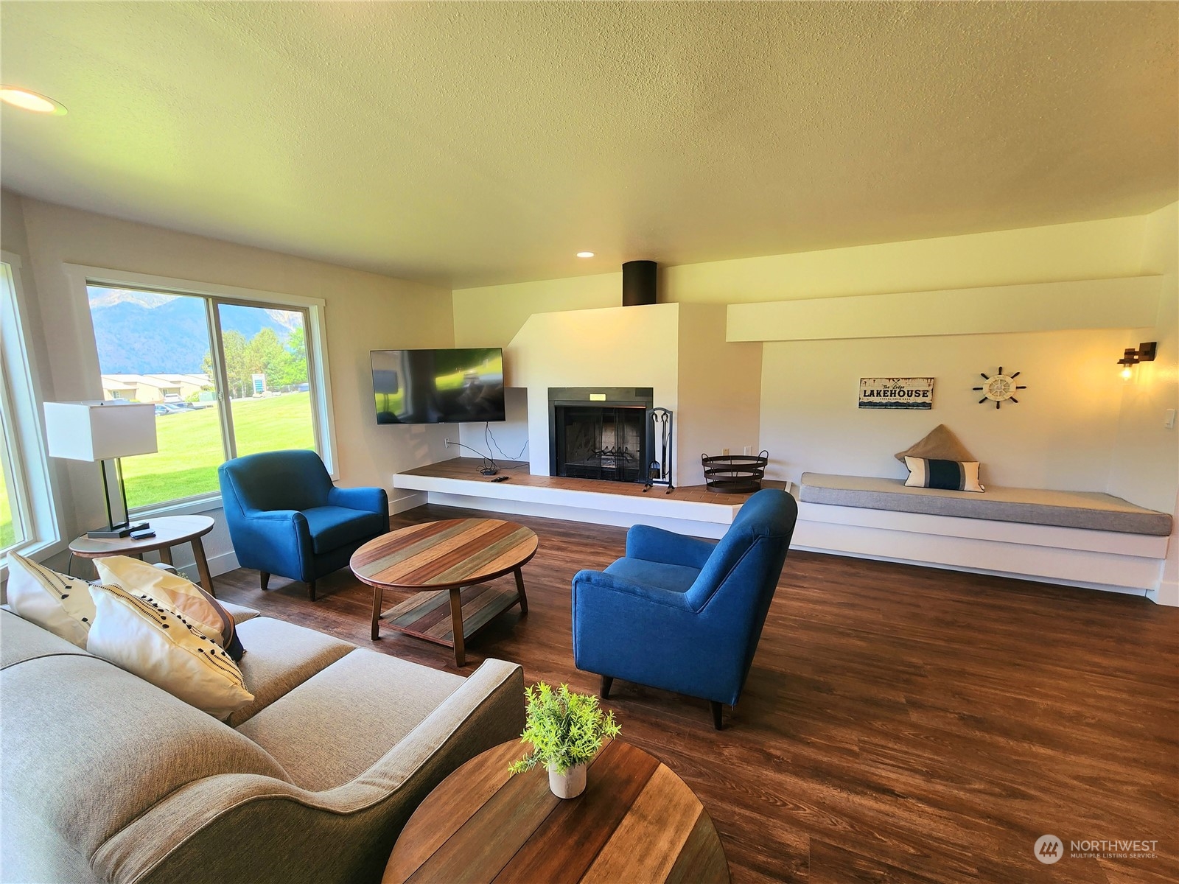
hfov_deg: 106.2
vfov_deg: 89.9
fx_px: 443
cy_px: 442
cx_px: 590
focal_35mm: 13
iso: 64
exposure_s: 1/60.2
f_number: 2.2
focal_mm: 2.2
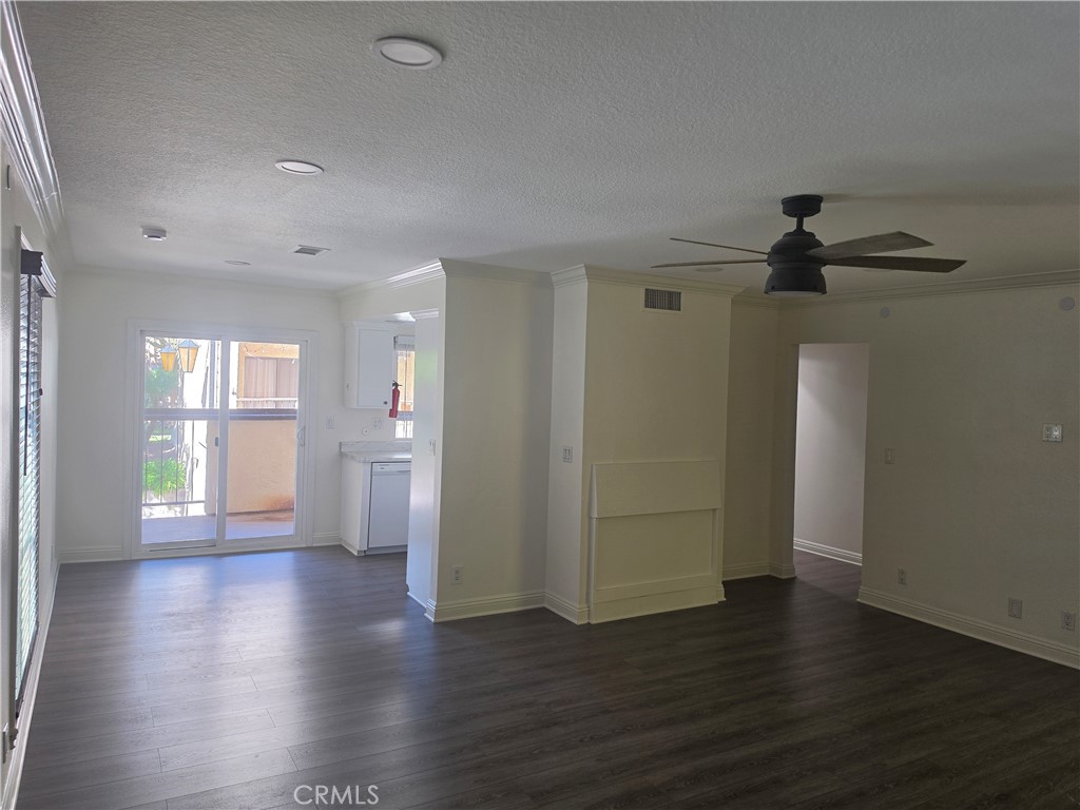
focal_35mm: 23
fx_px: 718
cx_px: 540
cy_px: 405
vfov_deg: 58.9
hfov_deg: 73.9
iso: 64
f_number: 1.4
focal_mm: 6.5
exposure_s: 1/180
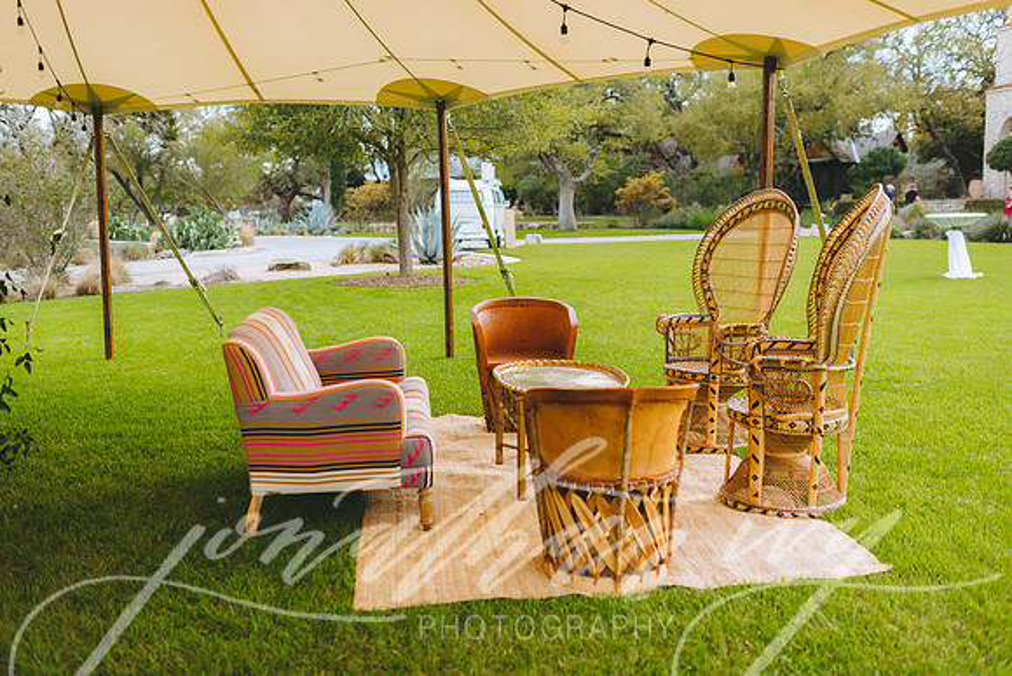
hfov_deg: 54.4
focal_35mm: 35
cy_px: 338
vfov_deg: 37.9
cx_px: 506
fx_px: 984
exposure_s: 1/1600
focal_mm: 35
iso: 100
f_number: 2.2
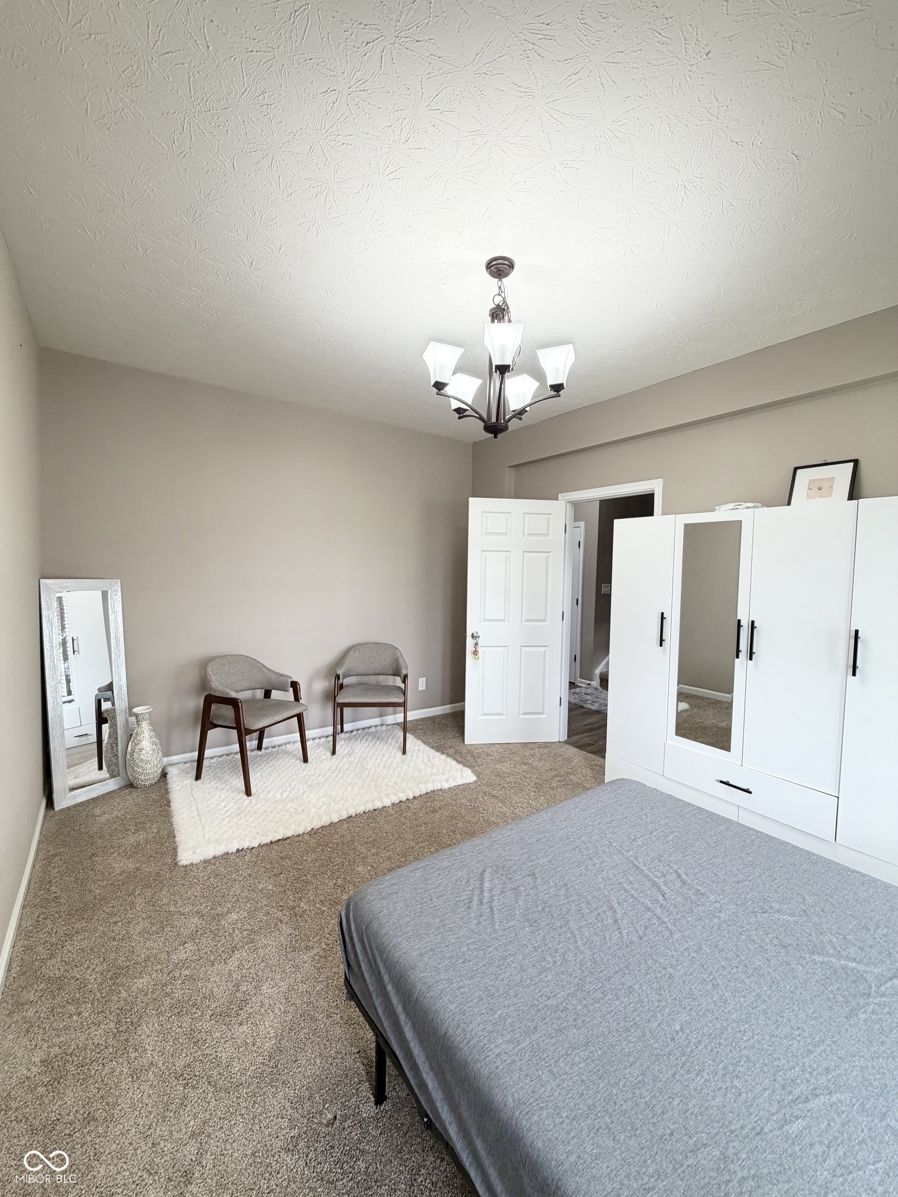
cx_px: 449
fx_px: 484
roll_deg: -1.8
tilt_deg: -2.5
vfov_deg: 102.1
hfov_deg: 85.7
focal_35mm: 14
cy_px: 598
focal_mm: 2.22
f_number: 2.2
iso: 200
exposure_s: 1/60
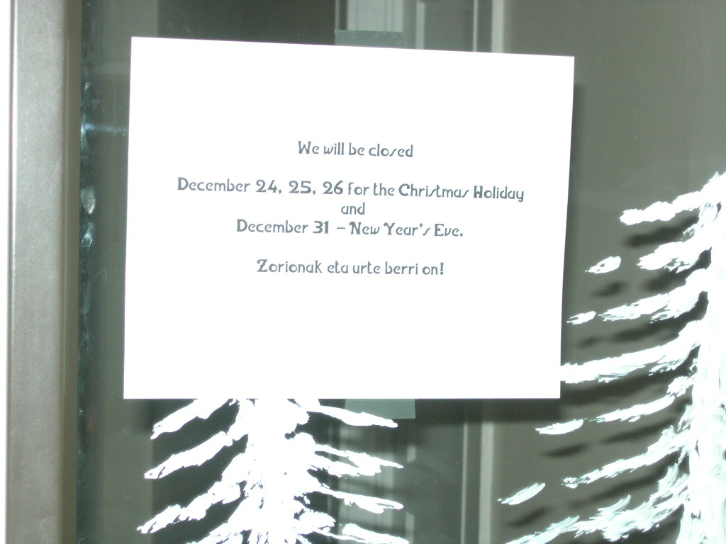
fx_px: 2370
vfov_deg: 13.1
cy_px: 272
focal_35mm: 113
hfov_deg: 17.4
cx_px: 363
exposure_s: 1/60.1
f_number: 4.9
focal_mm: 23.4
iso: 105
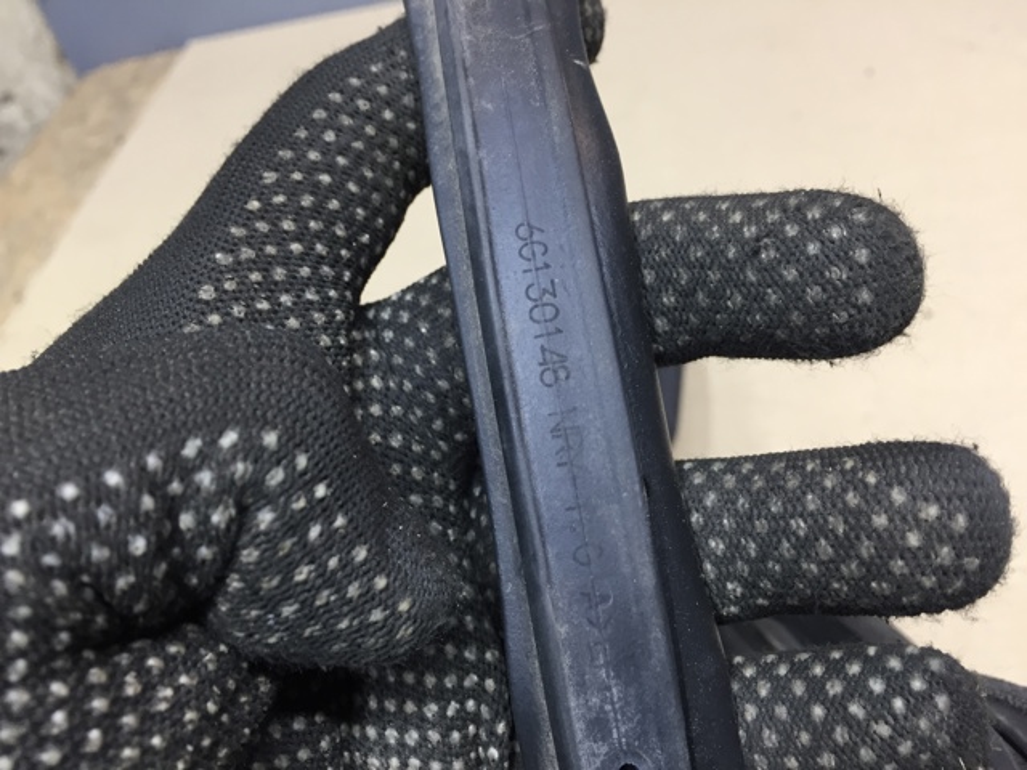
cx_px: 514
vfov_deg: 48.2
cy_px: 385
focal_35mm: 29
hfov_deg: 61.7
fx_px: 860
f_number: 2.2
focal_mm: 4.15
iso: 100
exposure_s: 1/33
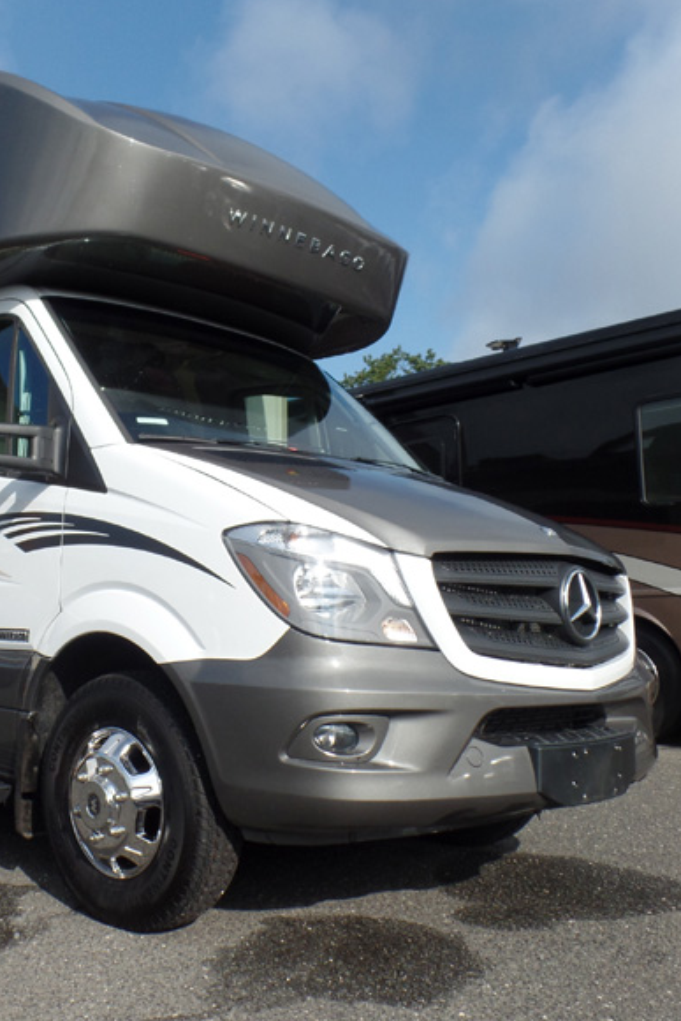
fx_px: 936
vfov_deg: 57.2
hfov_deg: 38.5
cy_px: 521
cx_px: 135
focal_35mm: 33
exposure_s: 1/1000
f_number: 3.2
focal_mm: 4.1
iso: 80
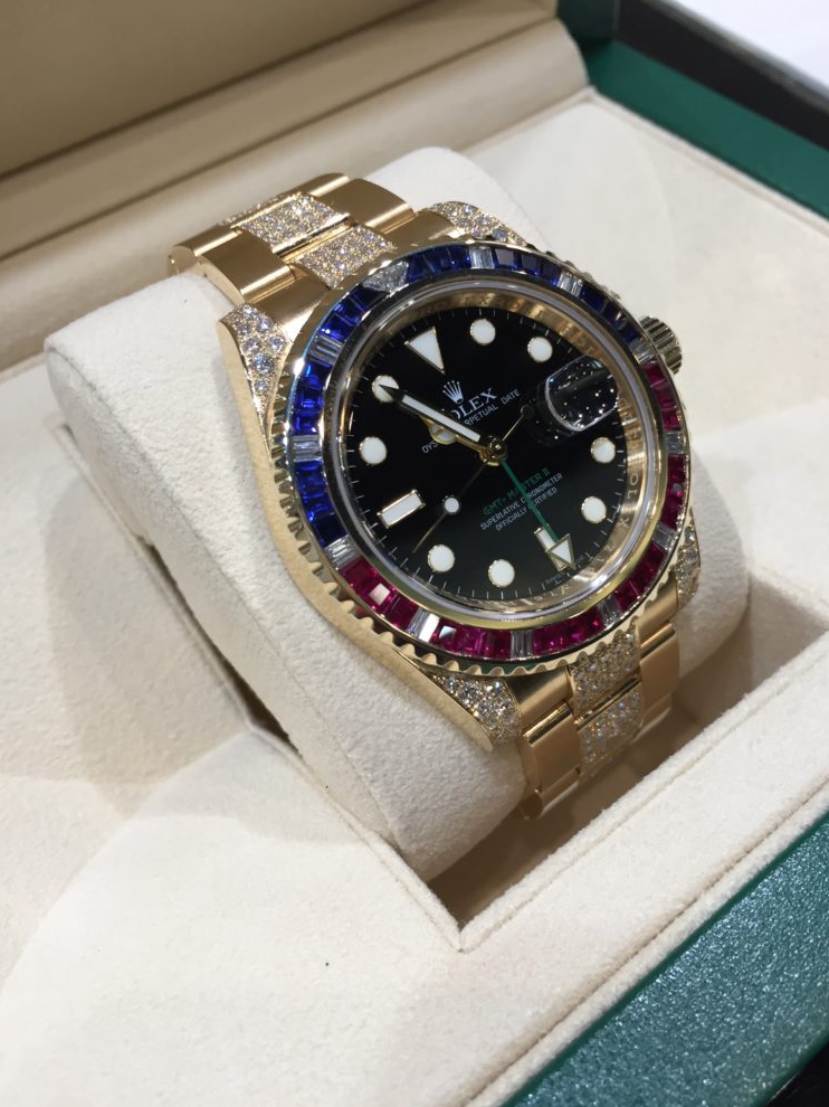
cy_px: 551
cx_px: 427
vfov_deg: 60.0
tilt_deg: -51.5
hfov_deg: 46.8
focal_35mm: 30
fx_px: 958
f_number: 2.2
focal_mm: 4.15
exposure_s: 1/33
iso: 32
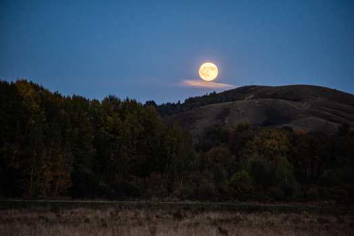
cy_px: 118
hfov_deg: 10.3
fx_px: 1967
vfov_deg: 6.9
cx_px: 177
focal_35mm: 200
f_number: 3.5
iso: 2000
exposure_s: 1/50
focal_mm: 200
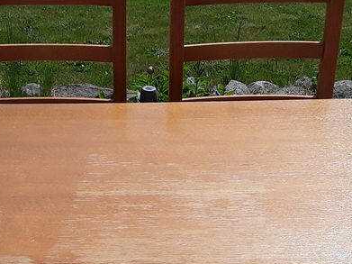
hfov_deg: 28.0
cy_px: 307
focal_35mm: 69
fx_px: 701
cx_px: 119
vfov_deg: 20.1
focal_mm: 2.91
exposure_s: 1/2890
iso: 40
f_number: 1.9
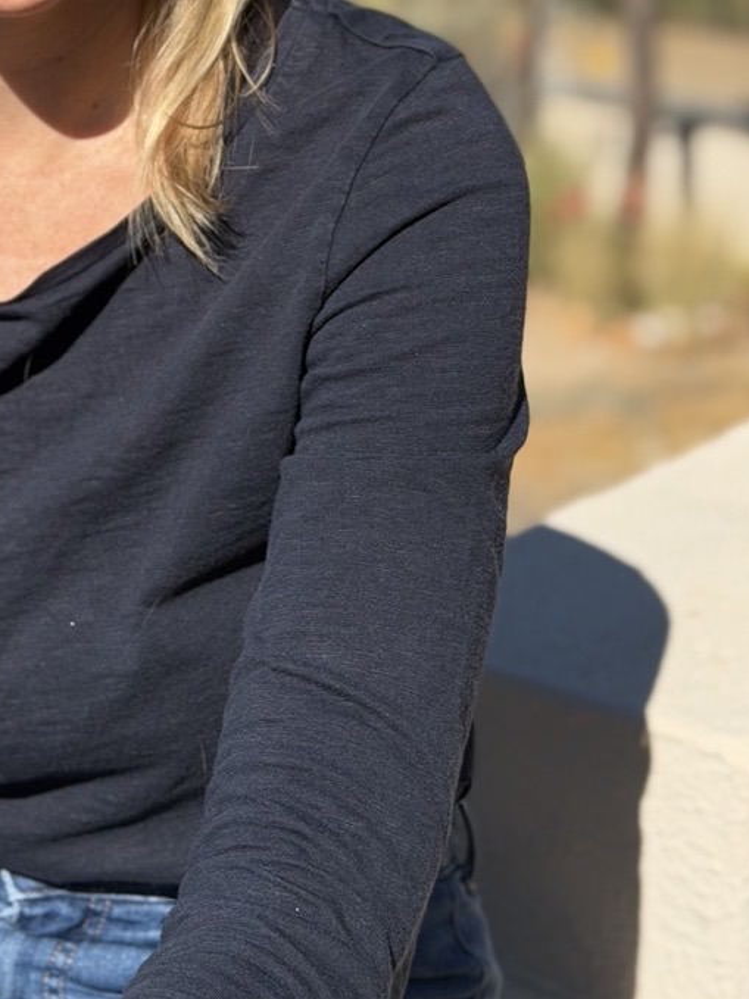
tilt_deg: -12.7
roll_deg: +0.4
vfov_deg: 19.4
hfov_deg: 14.8
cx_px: 78
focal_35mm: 99
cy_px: 65
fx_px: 2857
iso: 80
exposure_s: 1/6536
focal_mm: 6.76
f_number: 1.78
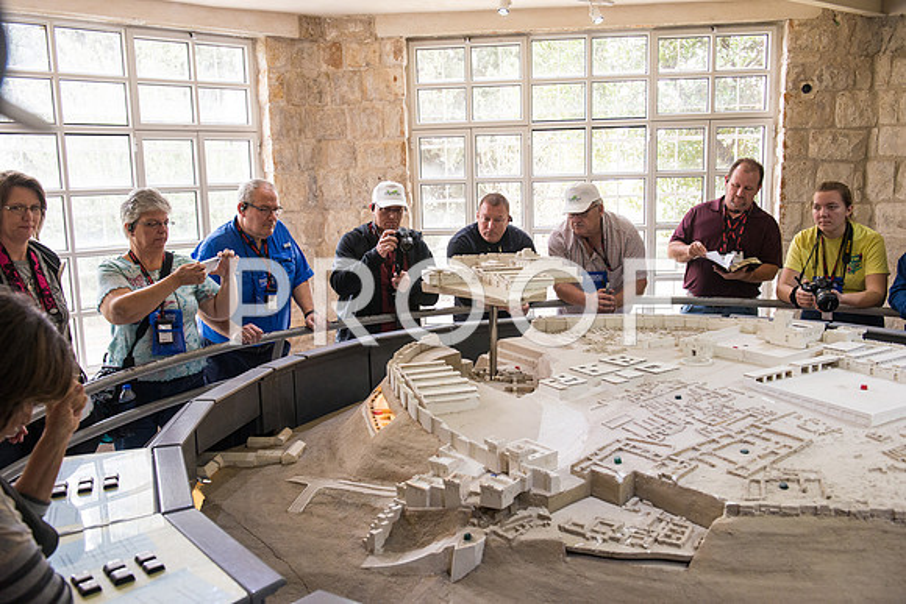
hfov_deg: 60.3
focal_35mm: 31
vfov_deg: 42.3
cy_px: 302
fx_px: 780
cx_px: 453
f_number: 3.5
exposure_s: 1/200
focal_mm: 31
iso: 1600
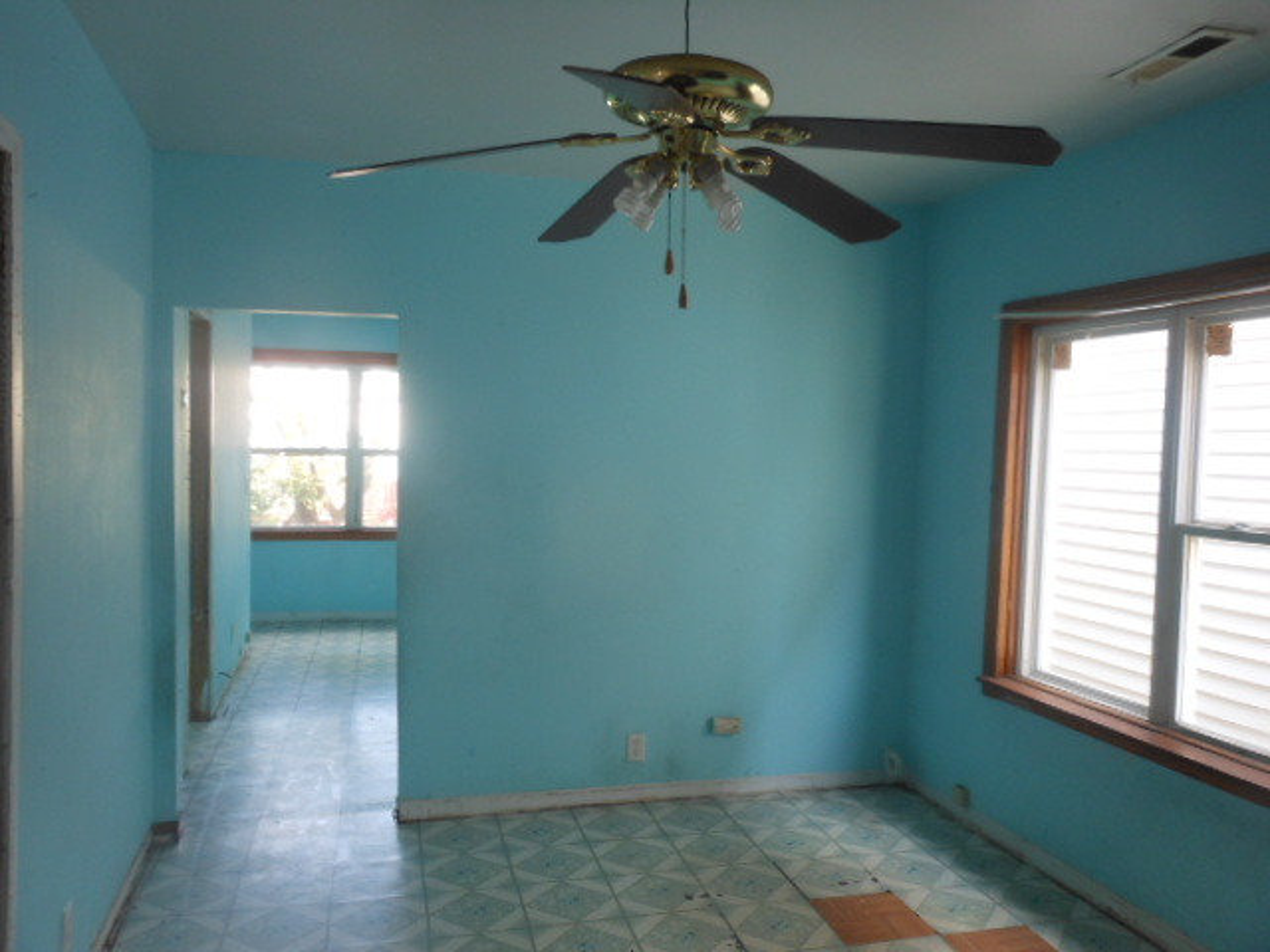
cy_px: 476
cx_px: 635
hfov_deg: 63.4
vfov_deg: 49.7
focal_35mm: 28
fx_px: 1027
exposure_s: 1/30
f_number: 3.7
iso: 160
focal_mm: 5
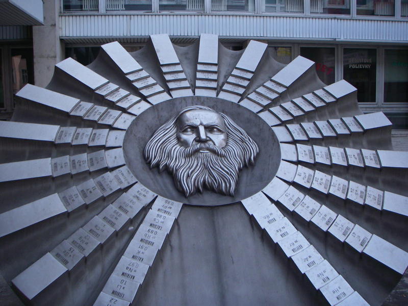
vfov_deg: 37.7
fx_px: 448
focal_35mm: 38
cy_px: 153
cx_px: 204
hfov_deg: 49.0
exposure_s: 1/30
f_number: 3.3
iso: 160
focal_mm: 6.3
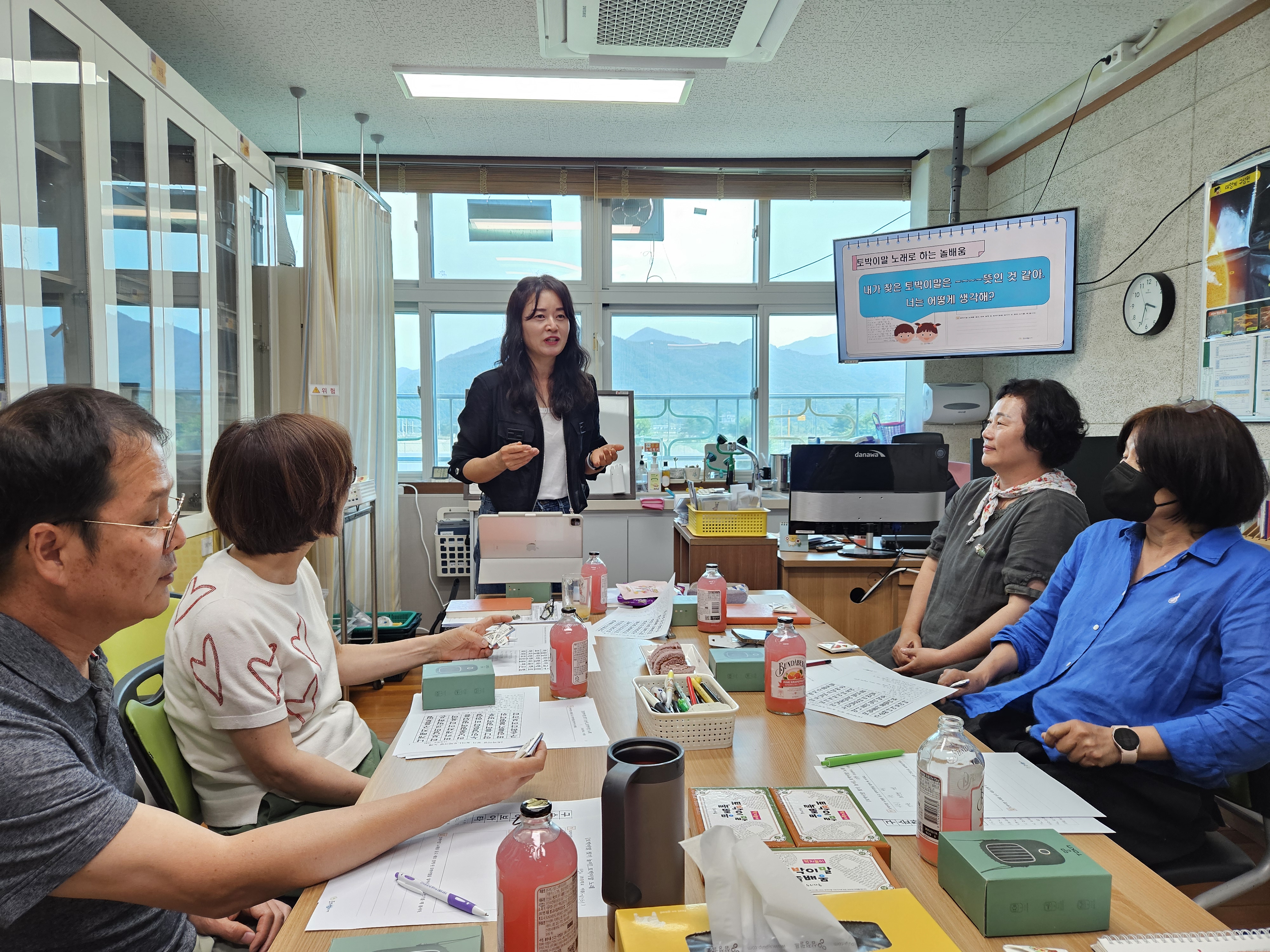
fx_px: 844
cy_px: 476
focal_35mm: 23
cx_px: 635
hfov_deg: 73.9
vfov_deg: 58.9
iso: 160
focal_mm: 5.4
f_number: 1.8
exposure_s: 1/120
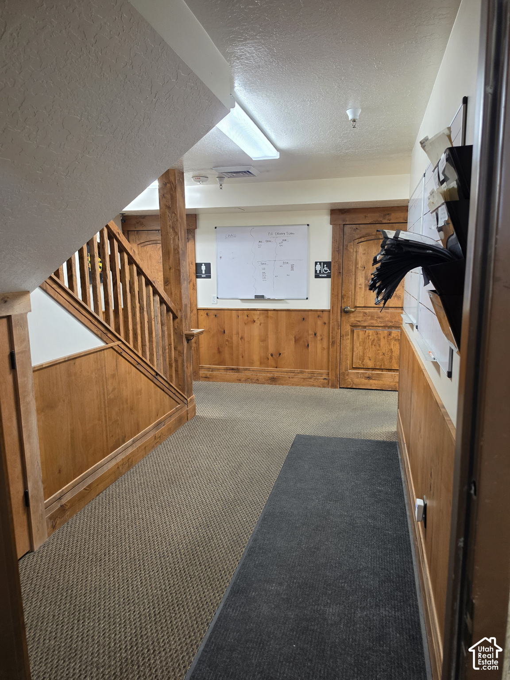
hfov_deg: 58.9
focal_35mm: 23
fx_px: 452
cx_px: 255
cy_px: 340
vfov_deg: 73.9
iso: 125
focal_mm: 6.5
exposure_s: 1/54
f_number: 1.4
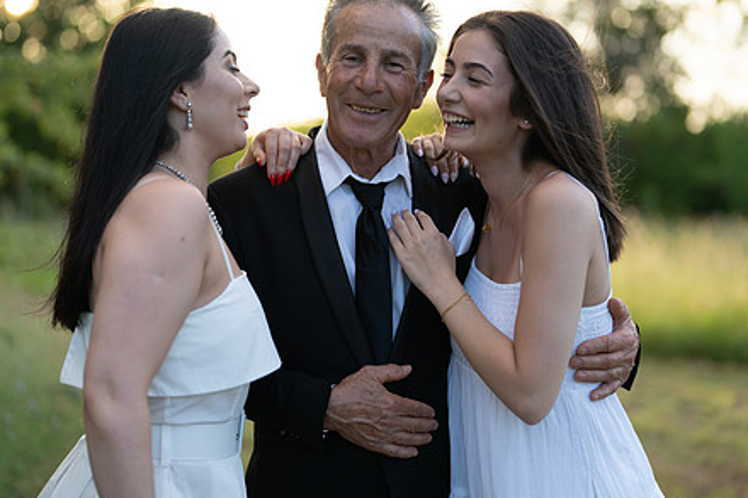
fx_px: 1371
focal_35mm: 66
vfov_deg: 20.6
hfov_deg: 30.5
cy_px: 200
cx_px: 376
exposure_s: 1/800
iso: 100
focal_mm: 50
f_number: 1.2
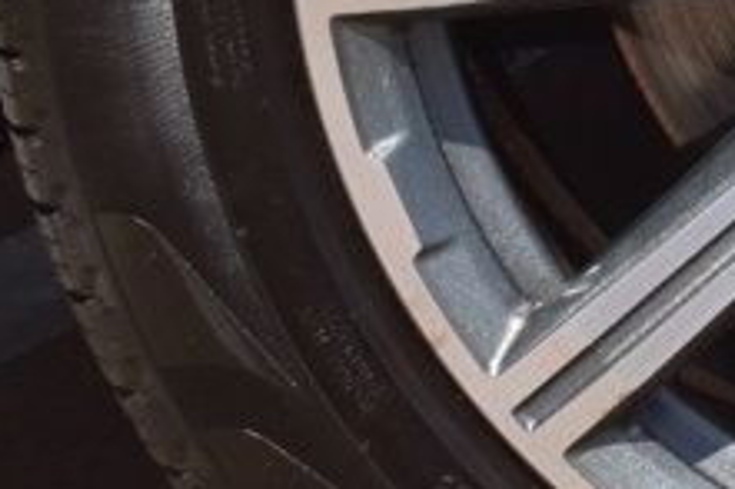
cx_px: 1354
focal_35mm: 264
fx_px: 5386
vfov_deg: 5.2
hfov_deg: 7.6
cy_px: -50
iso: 360
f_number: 11
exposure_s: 1/500
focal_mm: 38
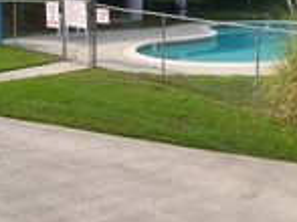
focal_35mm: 85
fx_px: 729
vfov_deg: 16.8
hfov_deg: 22.9
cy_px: -24
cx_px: 204
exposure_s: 1/358
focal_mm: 5.6
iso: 80
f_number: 5.1
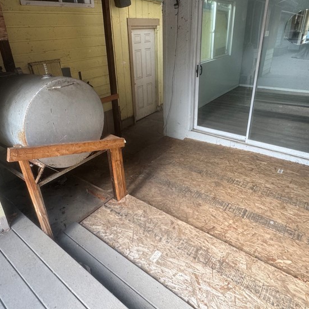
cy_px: 132
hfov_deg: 67.2
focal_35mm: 23
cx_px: 148
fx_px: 232
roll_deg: +2.4
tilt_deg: -24.2
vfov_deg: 66.9
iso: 125
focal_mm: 2.22
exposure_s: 1/99
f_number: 2.2
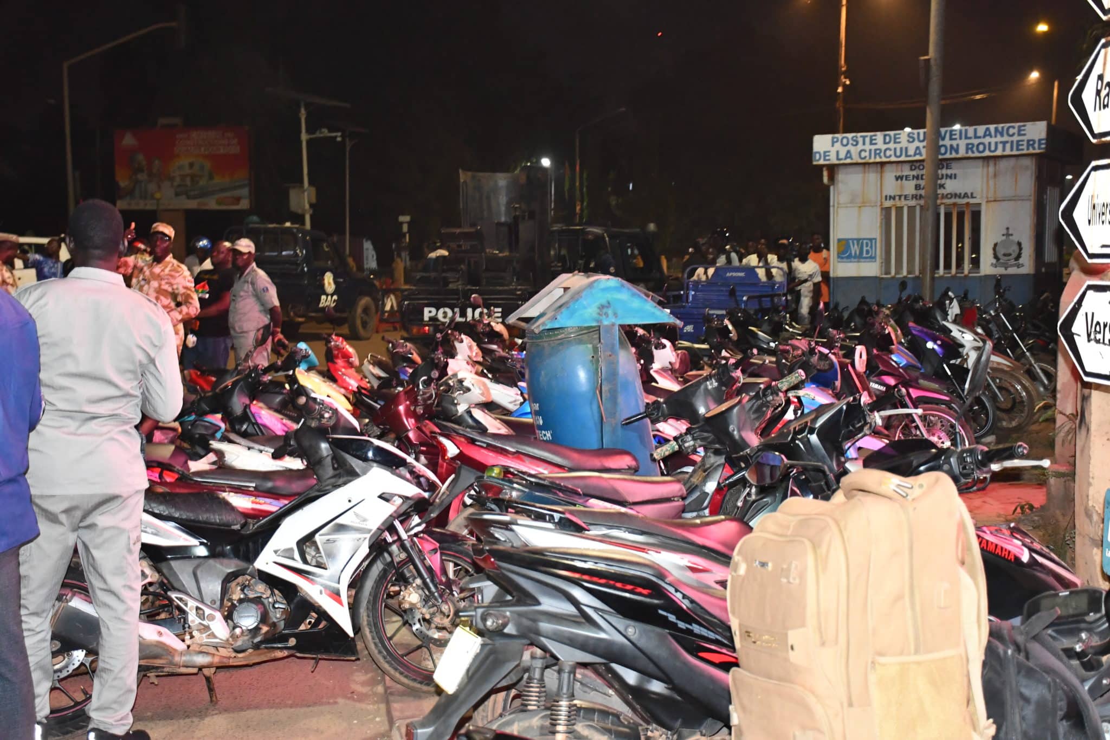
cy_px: 370
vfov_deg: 28.1
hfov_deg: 41.1
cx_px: 555
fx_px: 1480
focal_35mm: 48
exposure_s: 1/60
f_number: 4
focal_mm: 32
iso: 4500
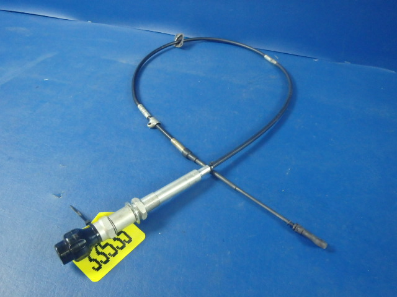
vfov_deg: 49.7
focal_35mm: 28
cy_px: 148
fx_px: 321
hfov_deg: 63.4
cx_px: 198
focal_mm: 5
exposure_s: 1/30
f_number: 3.9
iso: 640
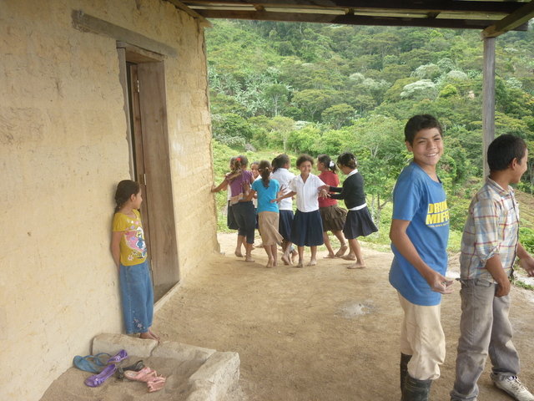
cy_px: 200
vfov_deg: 42.9
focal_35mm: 33
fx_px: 509
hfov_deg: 55.4
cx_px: 267
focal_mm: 5.5
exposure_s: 1/160
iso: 100
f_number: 2.8
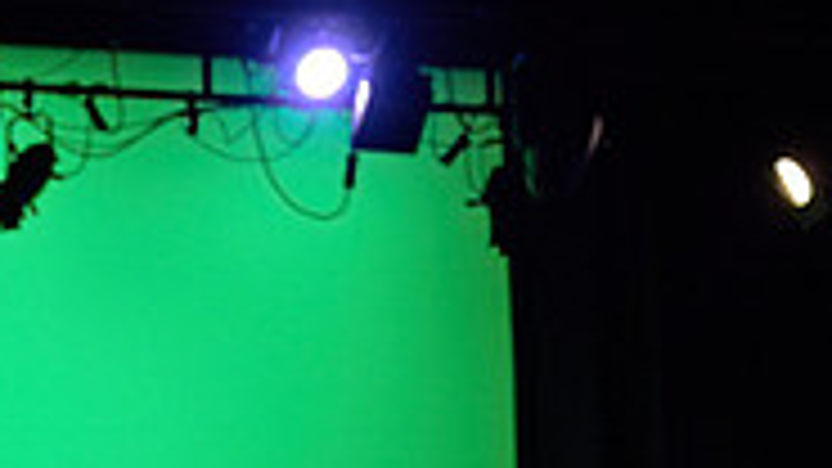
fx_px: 3132
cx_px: -92
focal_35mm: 142
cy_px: 838
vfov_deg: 8.2
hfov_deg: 14.8
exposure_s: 1/270
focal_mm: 39
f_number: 2.8
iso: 1600
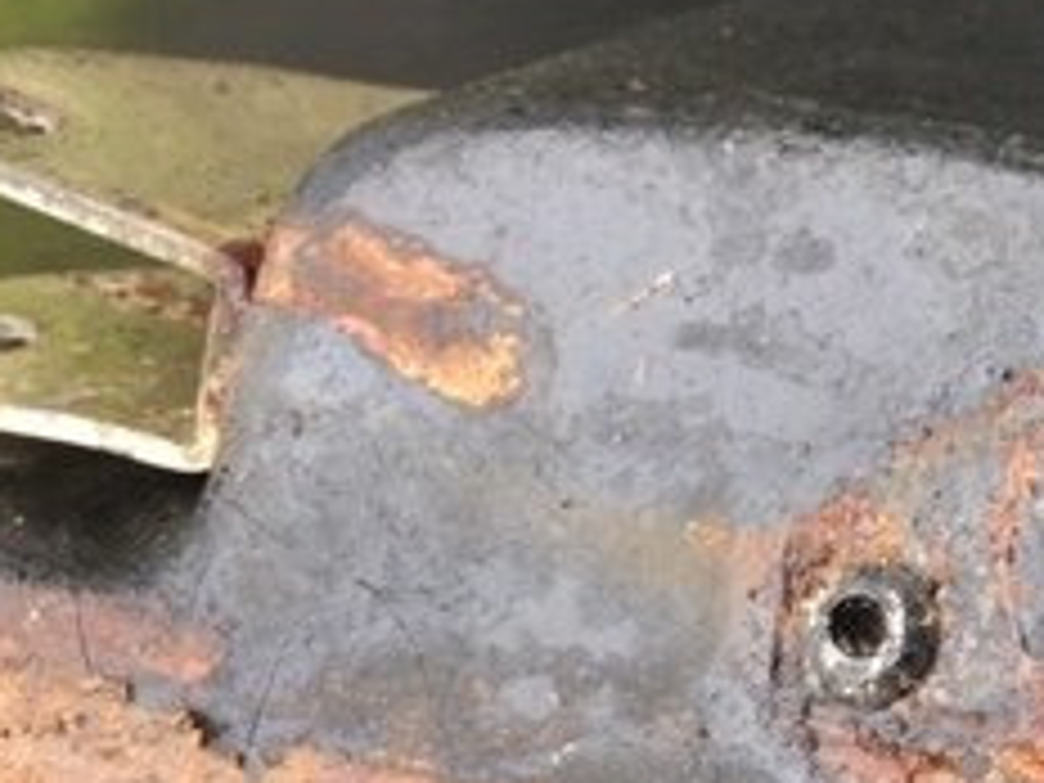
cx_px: 1179
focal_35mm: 80
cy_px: 513
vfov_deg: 18.4
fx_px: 2413
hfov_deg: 22.8
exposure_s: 1/100
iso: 40
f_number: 2.2
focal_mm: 4.15
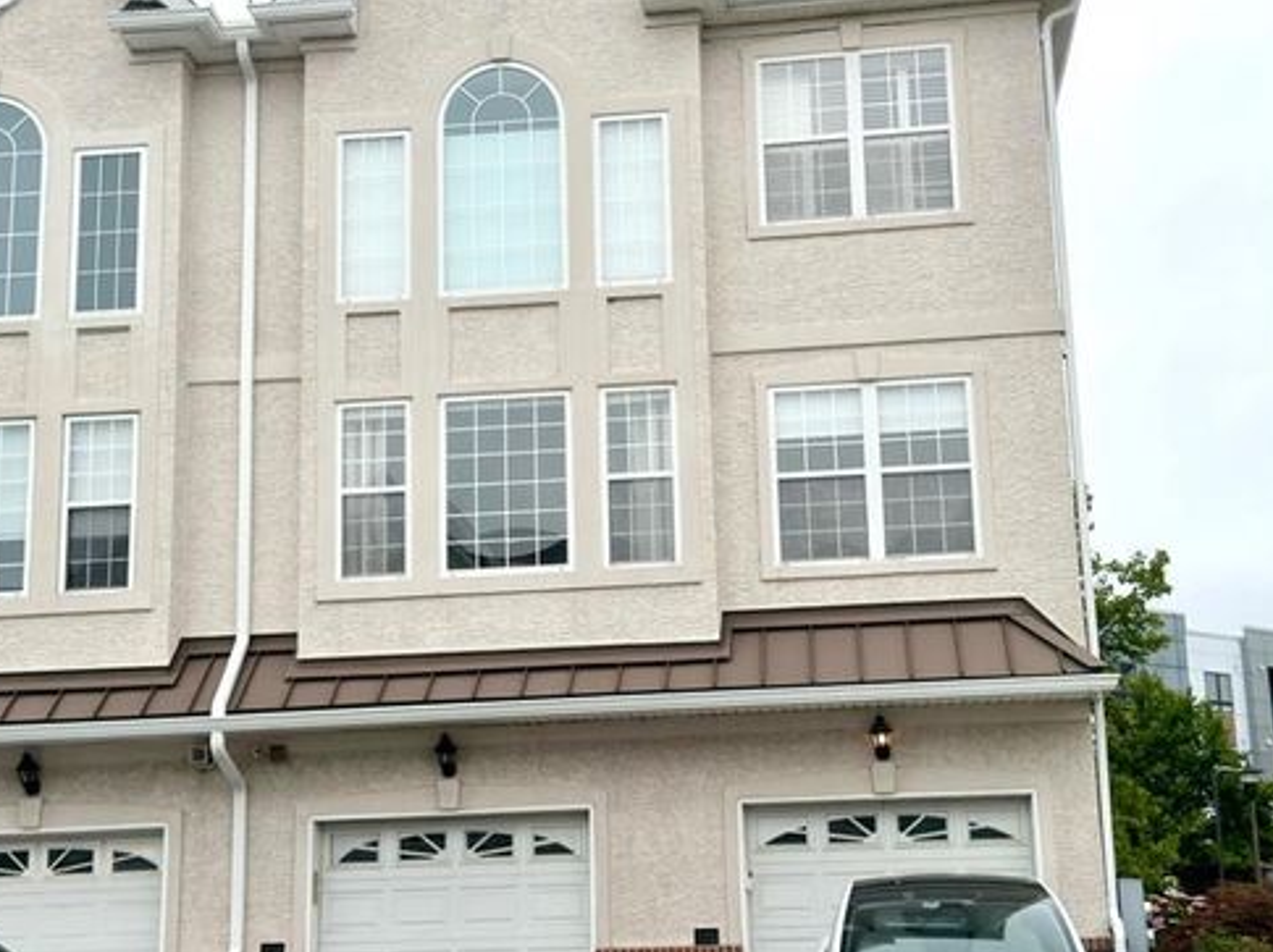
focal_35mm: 38
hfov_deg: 49.0
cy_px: 536
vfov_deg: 37.6
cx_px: 656
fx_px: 1396
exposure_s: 1/7299
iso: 64
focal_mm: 6.76
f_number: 1.78
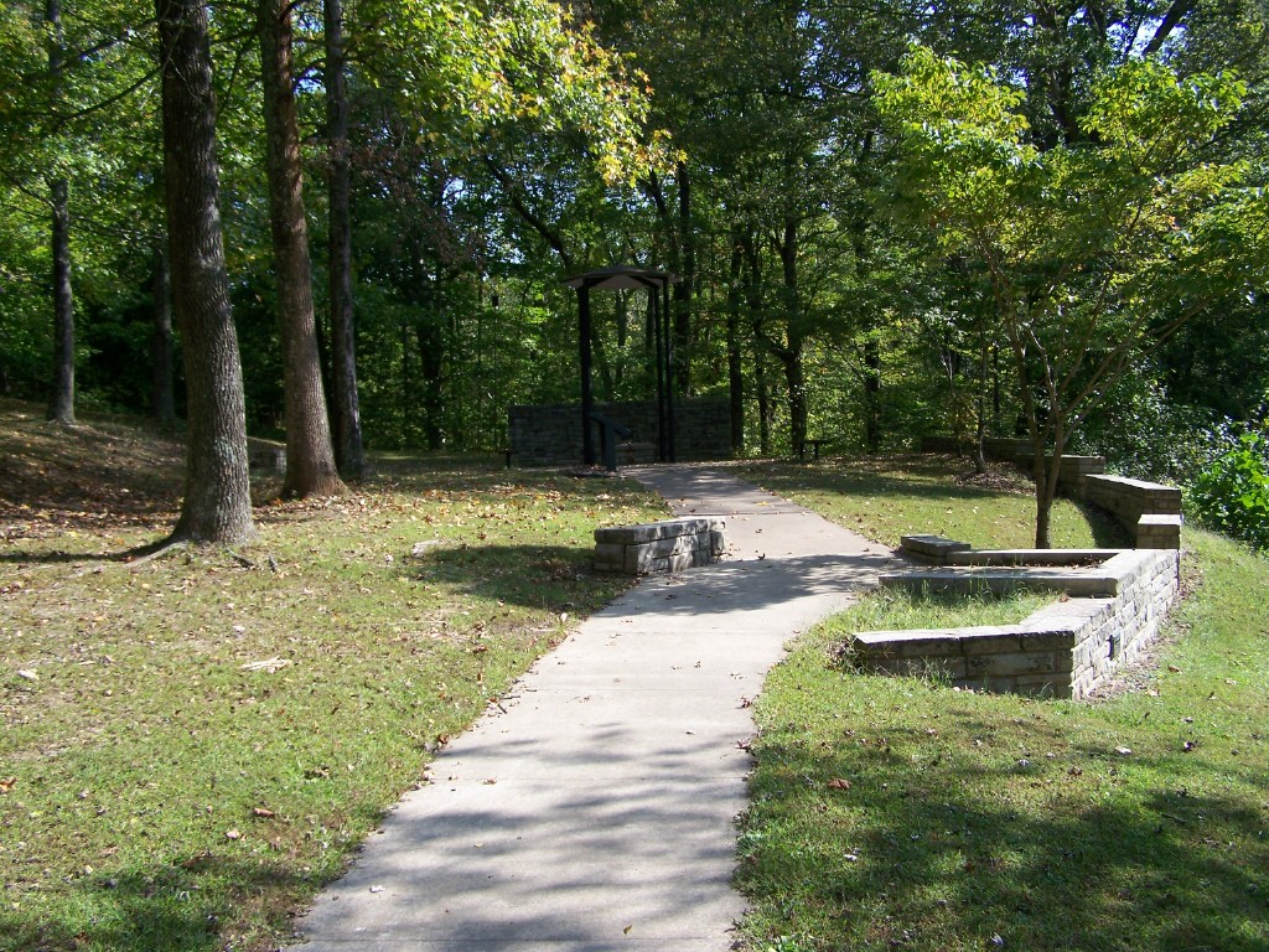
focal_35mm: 38
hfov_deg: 49.0
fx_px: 1393
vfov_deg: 37.7
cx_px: 634
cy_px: 476
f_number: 2.8
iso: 64
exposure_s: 1/320
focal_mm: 6.3
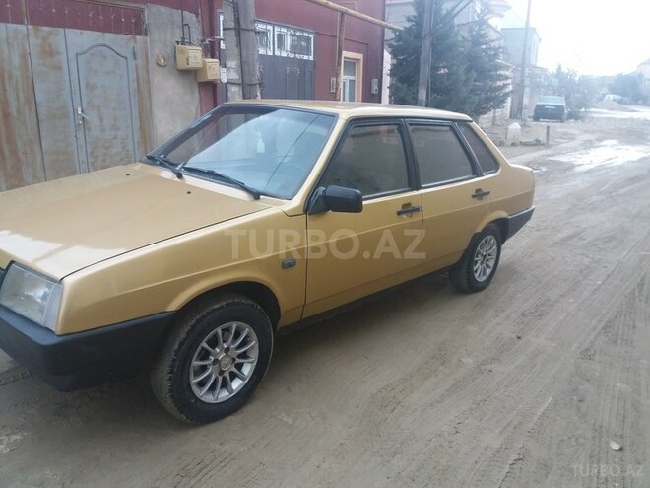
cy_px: 244
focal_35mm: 28
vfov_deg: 49.7
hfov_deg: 63.4
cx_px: 325
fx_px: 526
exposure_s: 1/100
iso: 125
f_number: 1.9
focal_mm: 3.7
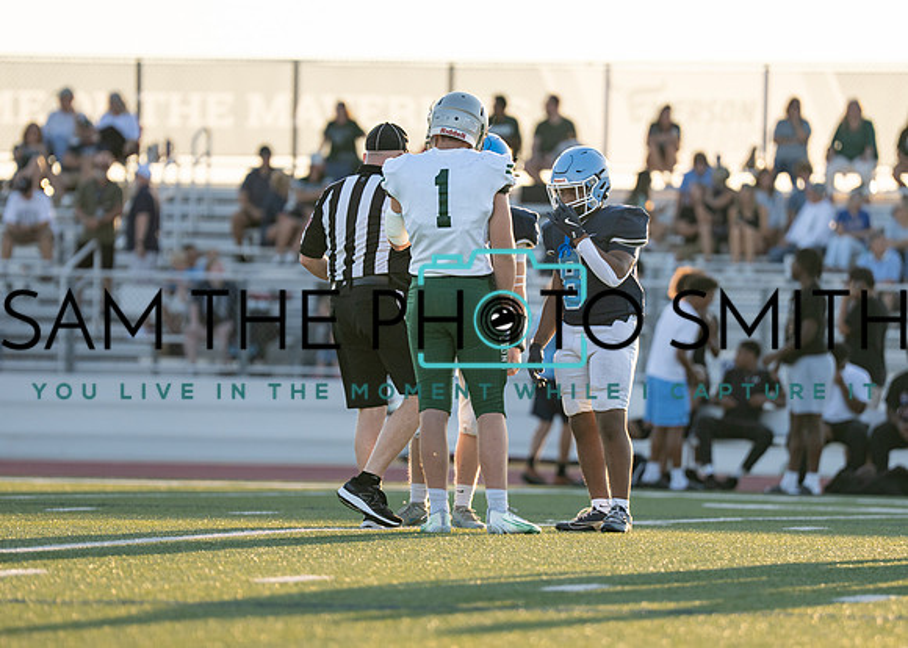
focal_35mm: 299
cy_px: 301
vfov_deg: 4.8
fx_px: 7709
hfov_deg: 6.7
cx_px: 468
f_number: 2.8
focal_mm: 200
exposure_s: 1/2000
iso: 250
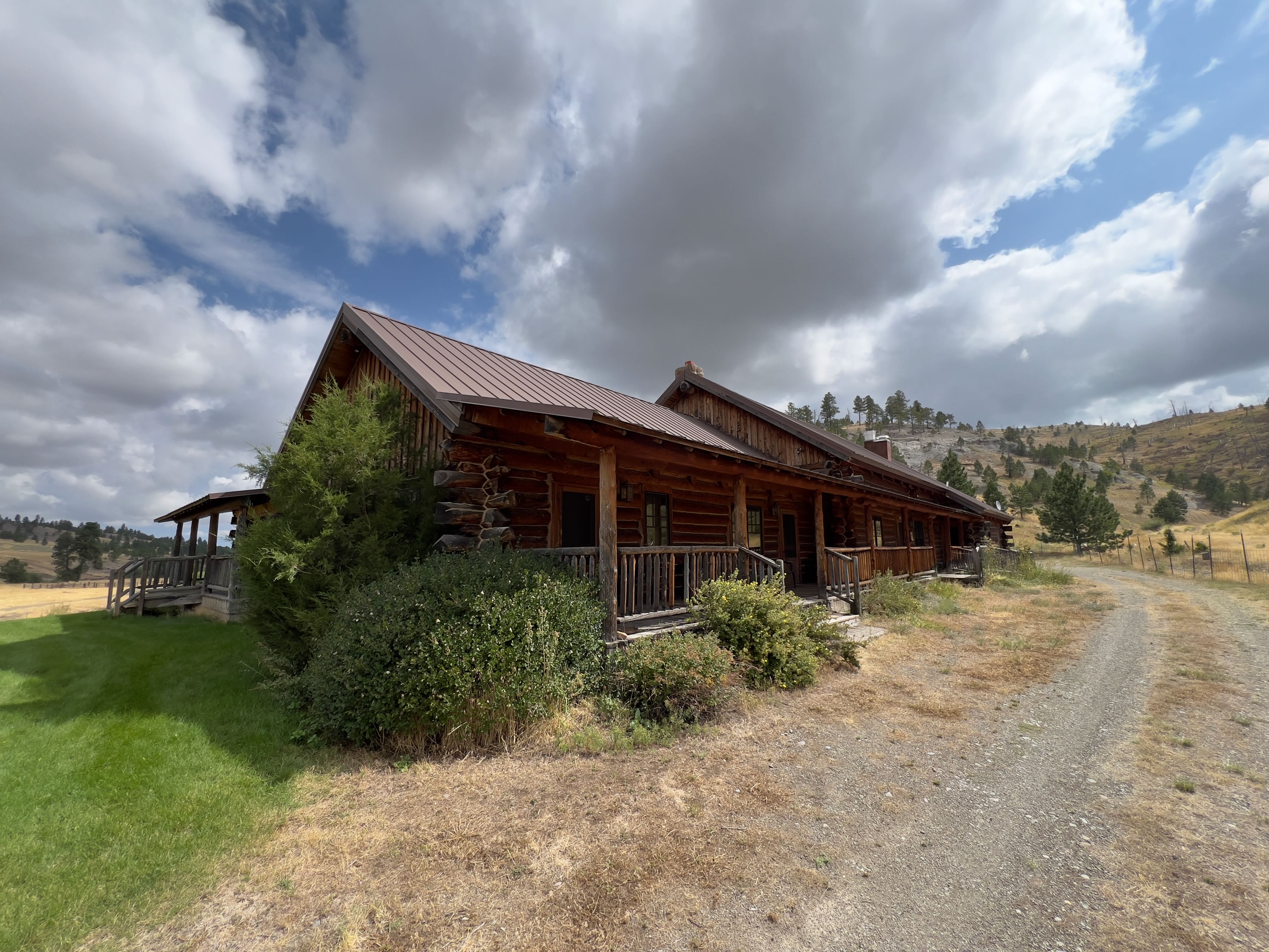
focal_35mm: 13
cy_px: 476
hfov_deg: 106.2
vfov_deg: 89.9
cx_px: 634
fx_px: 477
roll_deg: +0.7
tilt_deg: +9.0
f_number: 1.8
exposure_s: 1/1193
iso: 32
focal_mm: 1.57
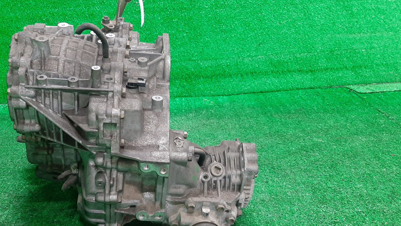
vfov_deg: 32.5
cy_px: 154
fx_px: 383
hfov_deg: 54.8
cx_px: 156
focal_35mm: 36
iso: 226
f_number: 1.7
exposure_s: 1/50
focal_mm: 3.93
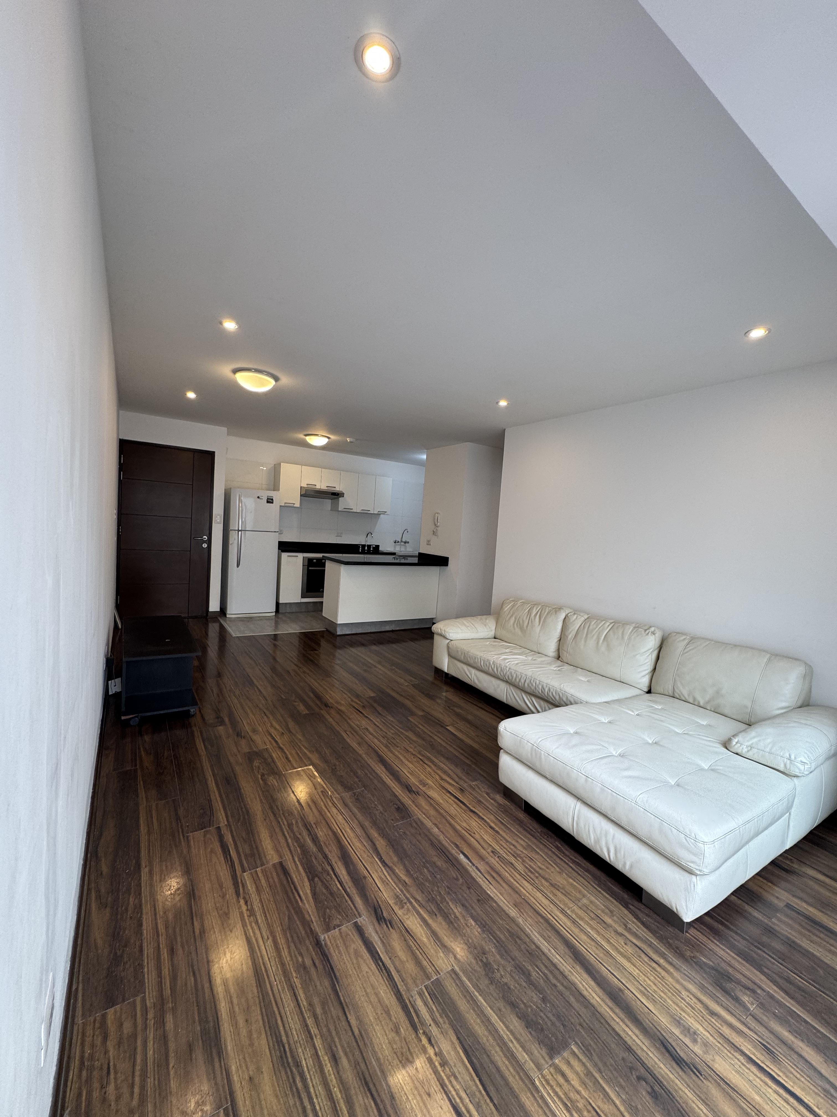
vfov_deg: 102.1
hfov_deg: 85.7
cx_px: 418
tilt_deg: -2.4
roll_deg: -4.3
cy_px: 558
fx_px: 451
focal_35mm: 14
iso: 80
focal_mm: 2.22
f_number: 2.2
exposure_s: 1/99
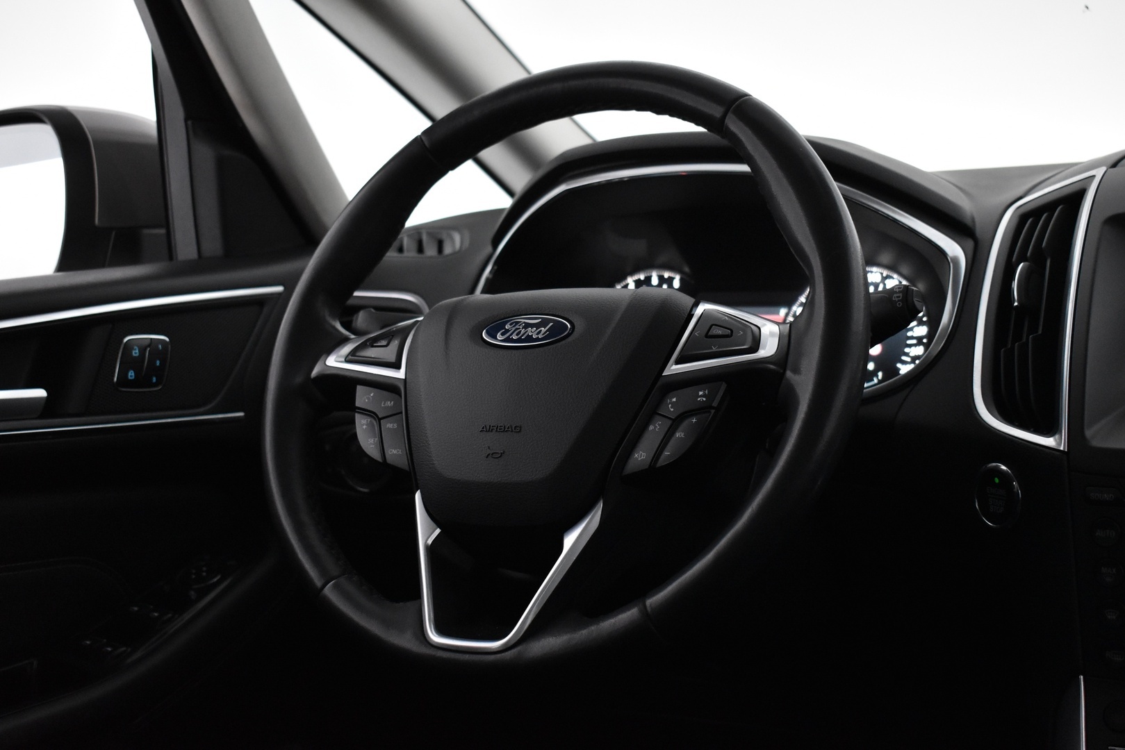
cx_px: 562
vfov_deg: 29.0
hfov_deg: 42.3
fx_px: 1453
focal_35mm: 46
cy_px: 375
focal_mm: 31
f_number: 4.2
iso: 3200
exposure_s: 1/80
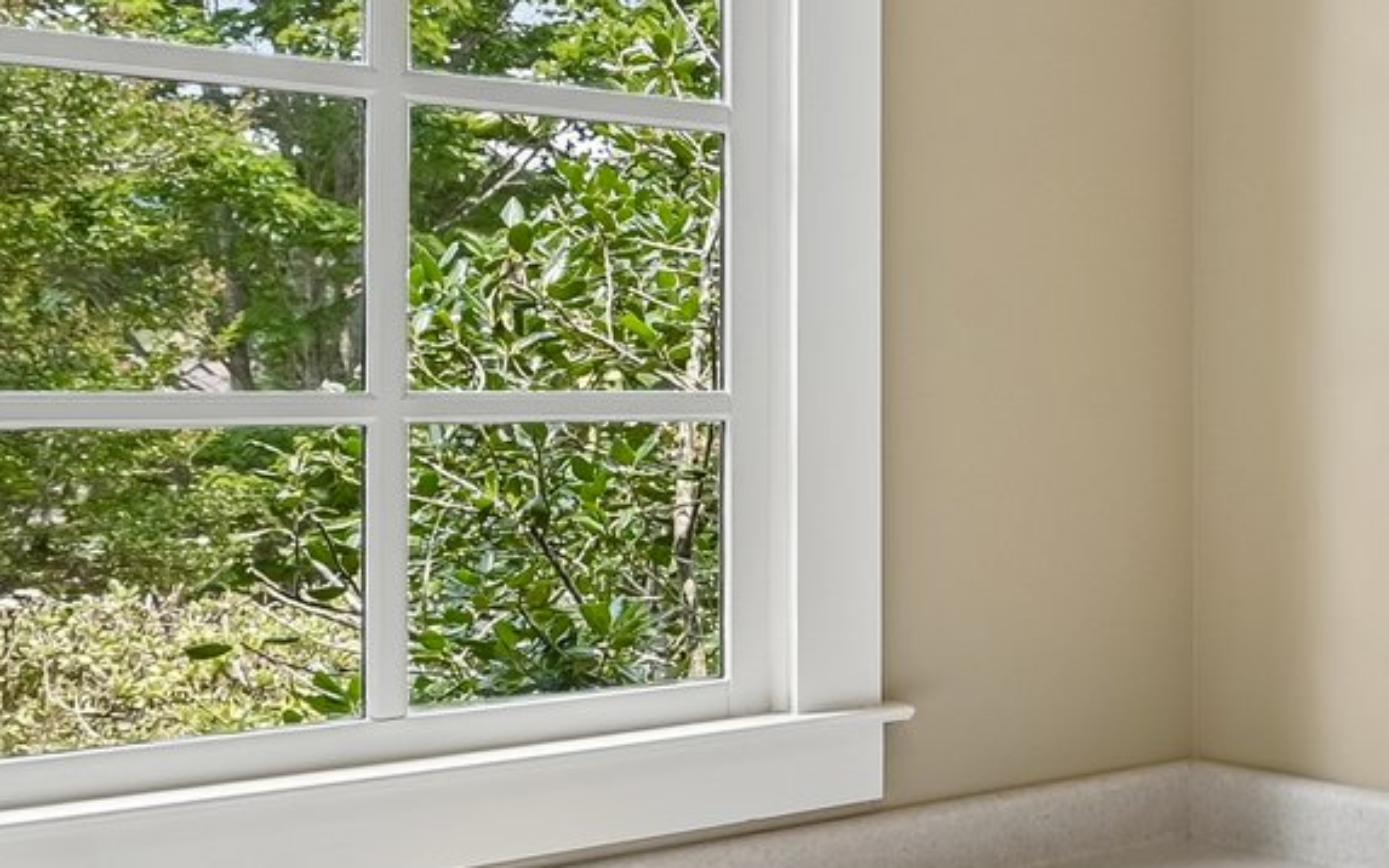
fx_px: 1930
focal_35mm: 51
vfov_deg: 25.3
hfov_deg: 28.4
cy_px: 411
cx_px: 2002
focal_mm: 14
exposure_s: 1/60
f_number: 8
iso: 400
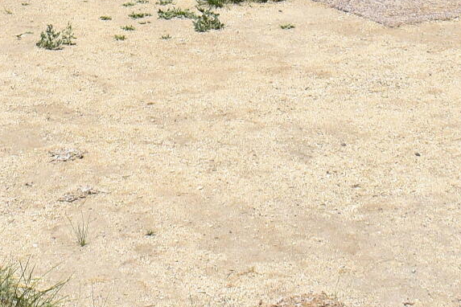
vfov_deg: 8.3
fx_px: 2010
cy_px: -325
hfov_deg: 13.1
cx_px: 172
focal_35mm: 157
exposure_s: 1/320
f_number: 9
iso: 100
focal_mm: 20
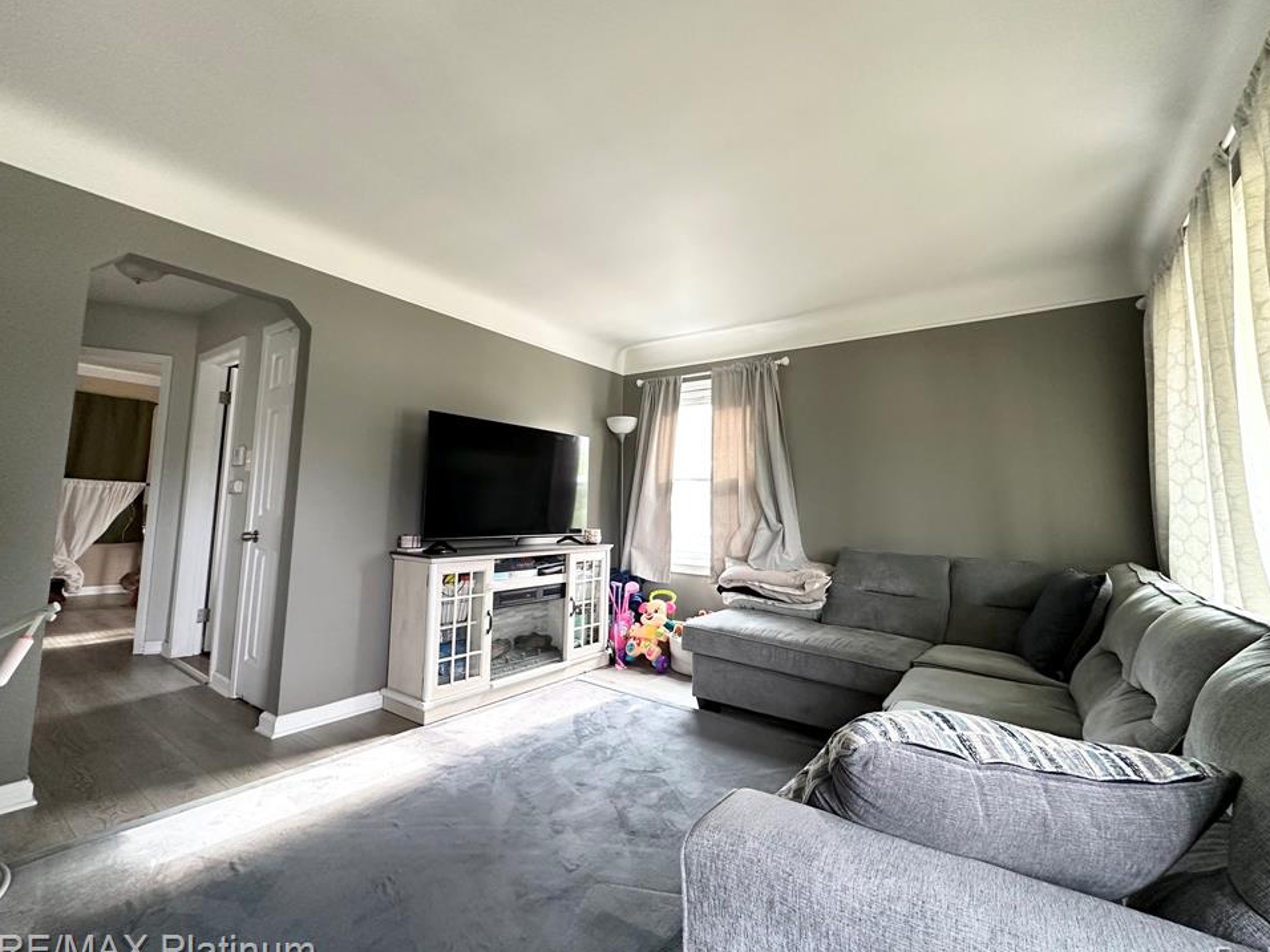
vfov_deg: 81.7
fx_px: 550
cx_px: 670
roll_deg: -2.2
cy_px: 469
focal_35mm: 15
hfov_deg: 98.1
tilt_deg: +4.6
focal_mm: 2.22
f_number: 2.2
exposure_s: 1/72
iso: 320
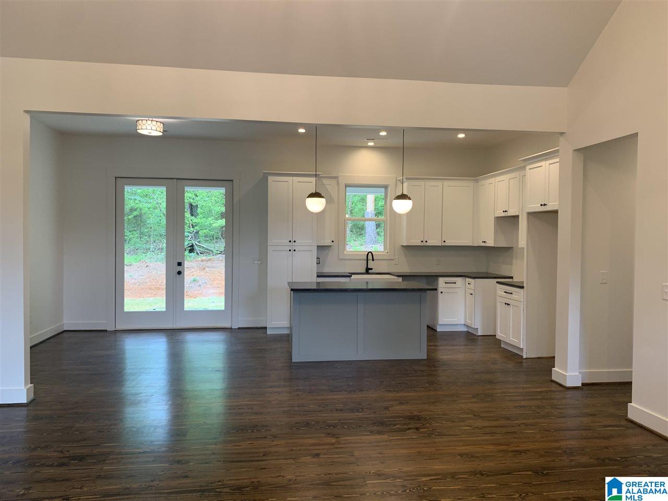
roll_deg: -0.8
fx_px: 502
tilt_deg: -0.8
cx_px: 334
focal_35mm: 26
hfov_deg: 67.3
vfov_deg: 53.1
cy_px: 250
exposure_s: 1/60
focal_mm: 4.25
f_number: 1.8
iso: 64
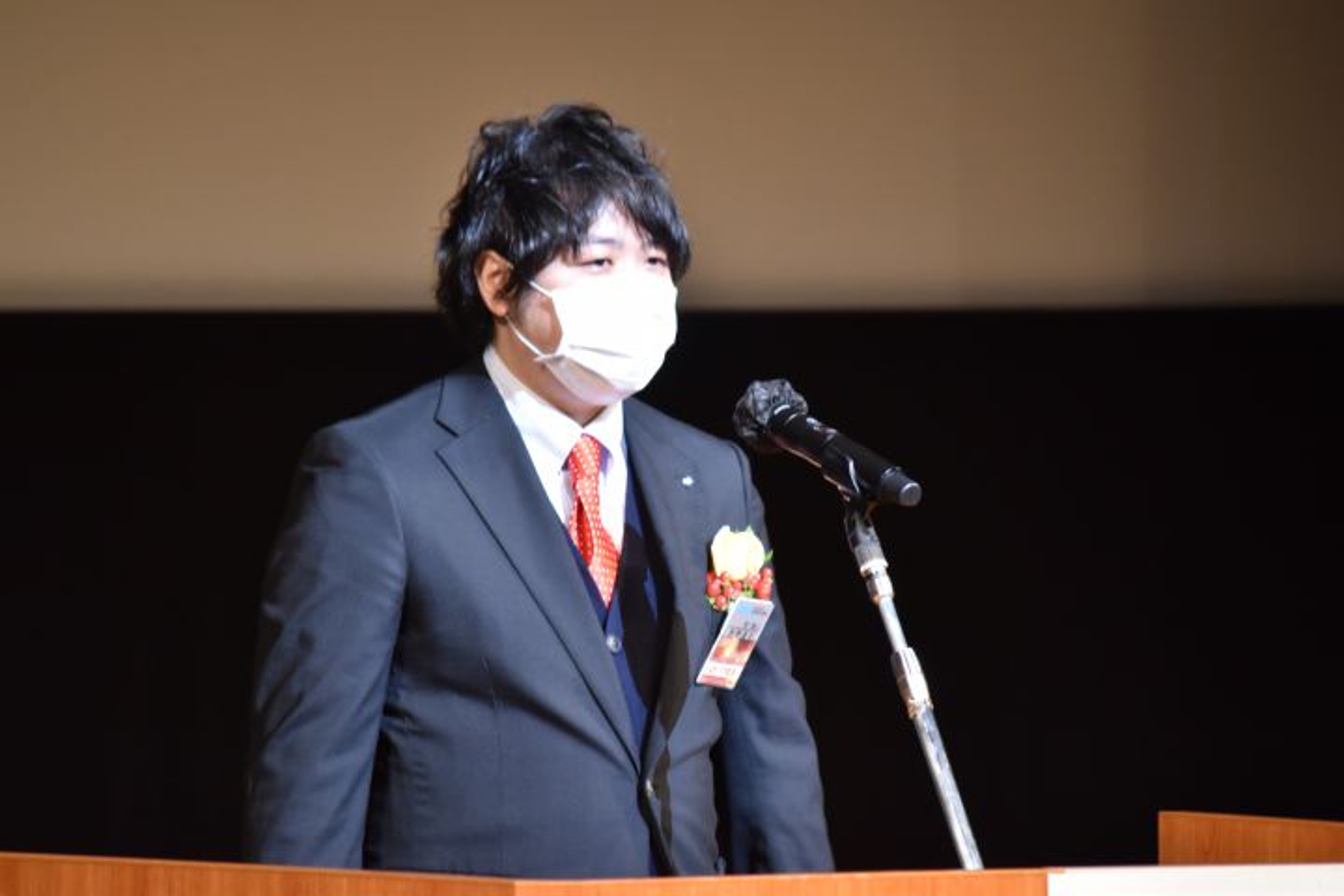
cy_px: 448
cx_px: 672
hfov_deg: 4.6
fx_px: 16799
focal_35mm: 450
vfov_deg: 3.1
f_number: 8
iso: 1000
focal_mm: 300
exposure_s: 1/40
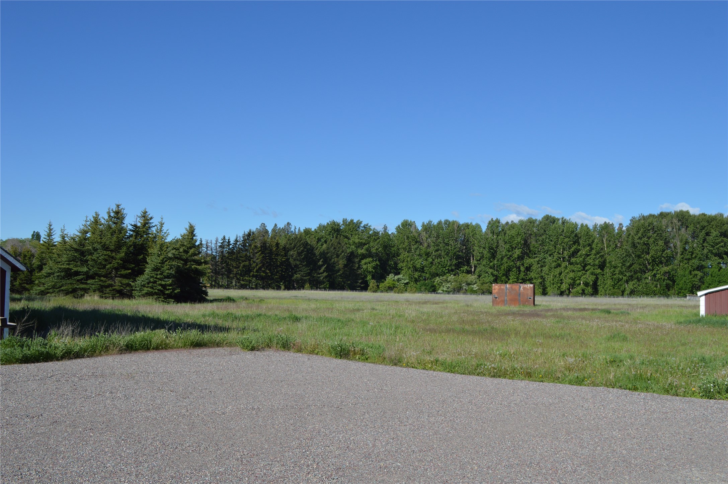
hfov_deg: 57.3
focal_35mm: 33
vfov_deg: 39.9
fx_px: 667
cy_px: 242
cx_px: 364
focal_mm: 22
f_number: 8
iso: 100
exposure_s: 1/250
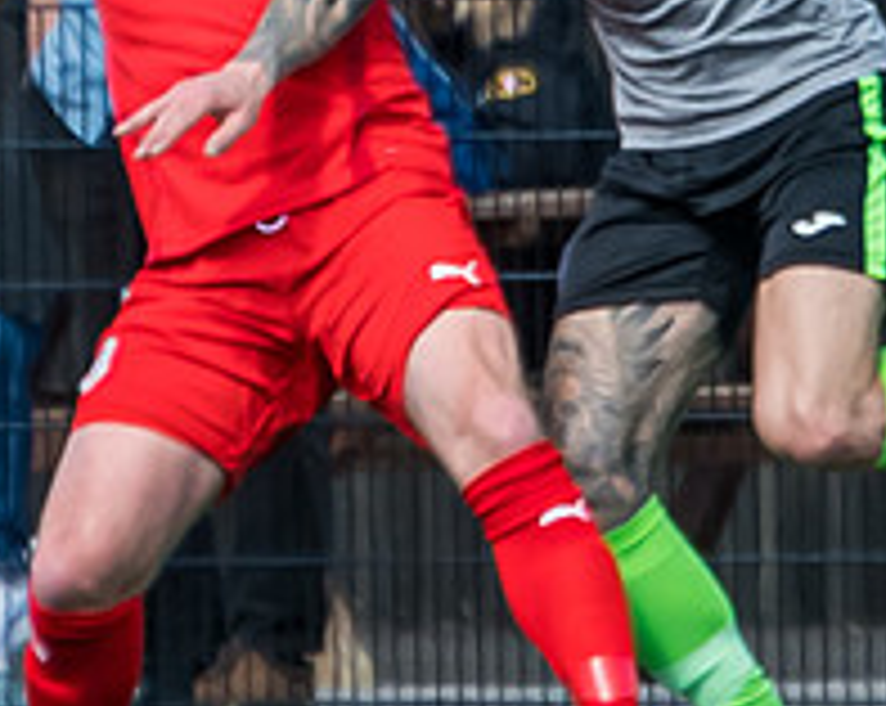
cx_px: 783
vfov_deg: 0.6
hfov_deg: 0.7
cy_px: 891
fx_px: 71899
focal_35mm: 2746
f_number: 4
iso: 400
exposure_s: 1/1600
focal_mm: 280
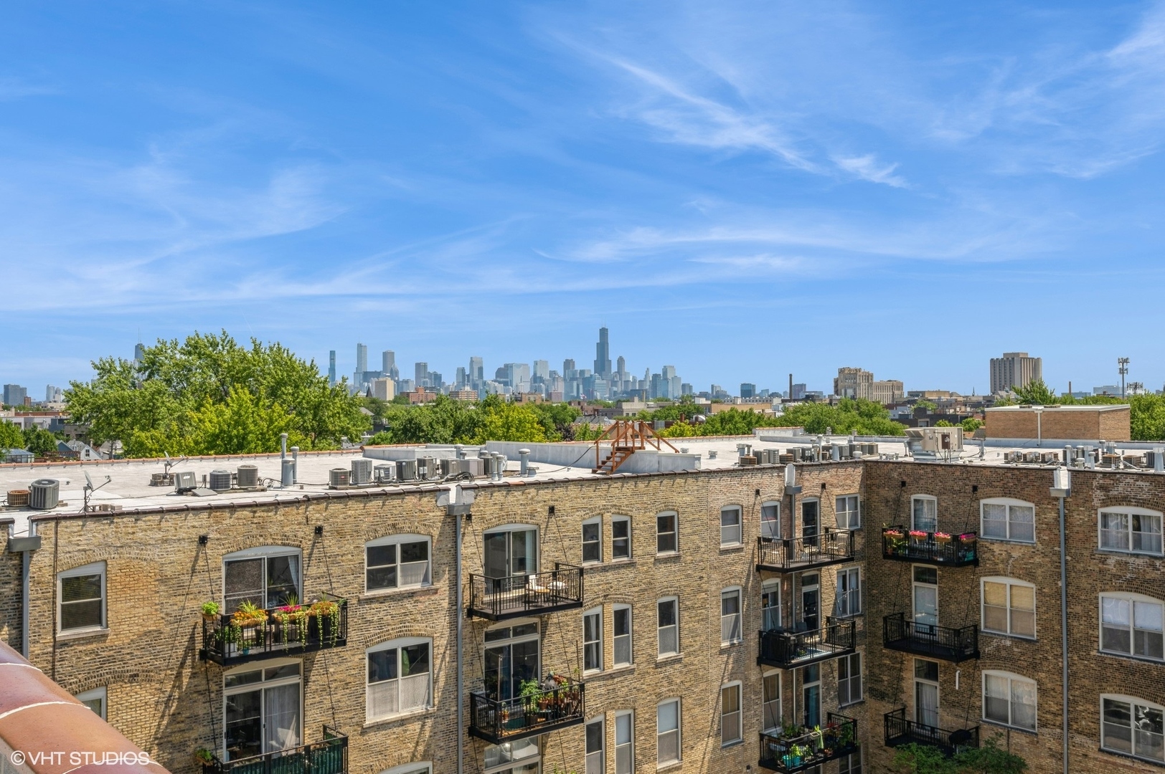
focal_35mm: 30
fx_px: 970
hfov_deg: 62.0
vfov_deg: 43.5
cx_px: 582
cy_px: 387
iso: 100
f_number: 16
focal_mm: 30
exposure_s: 1/100
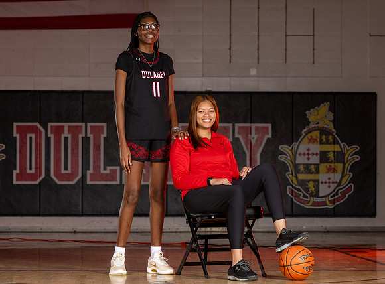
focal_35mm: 136
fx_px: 1508
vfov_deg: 10.8
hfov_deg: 14.6
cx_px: 189
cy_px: 136
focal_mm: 99
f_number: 6.3
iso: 80
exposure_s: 1/125
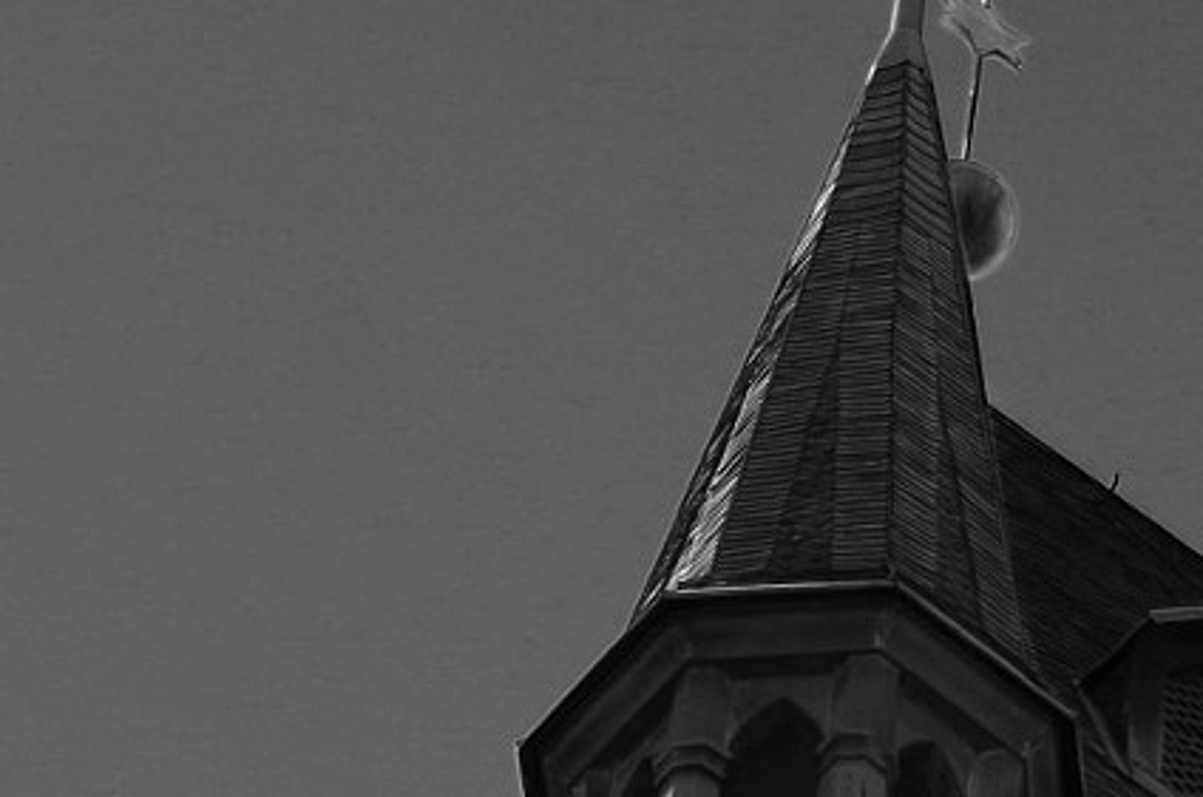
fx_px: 13208
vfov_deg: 3.4
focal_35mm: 396
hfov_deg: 5.2
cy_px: 1722
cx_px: 931
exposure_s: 1/800
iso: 100
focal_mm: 55
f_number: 5.6
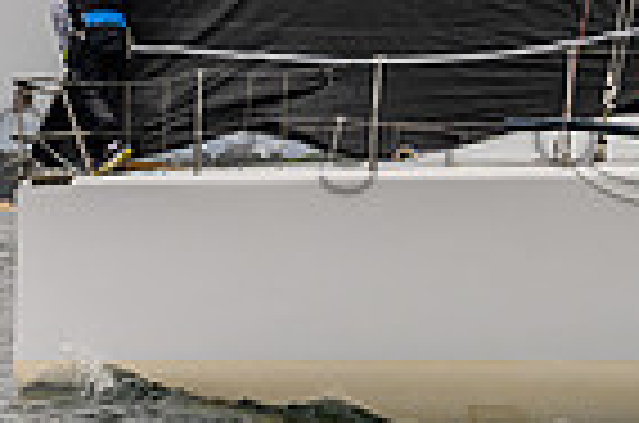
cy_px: -209
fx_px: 3631
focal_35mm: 205
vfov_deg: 6.6
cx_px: 736
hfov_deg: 9.9
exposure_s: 1/1000
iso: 250
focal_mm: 49
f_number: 6.3
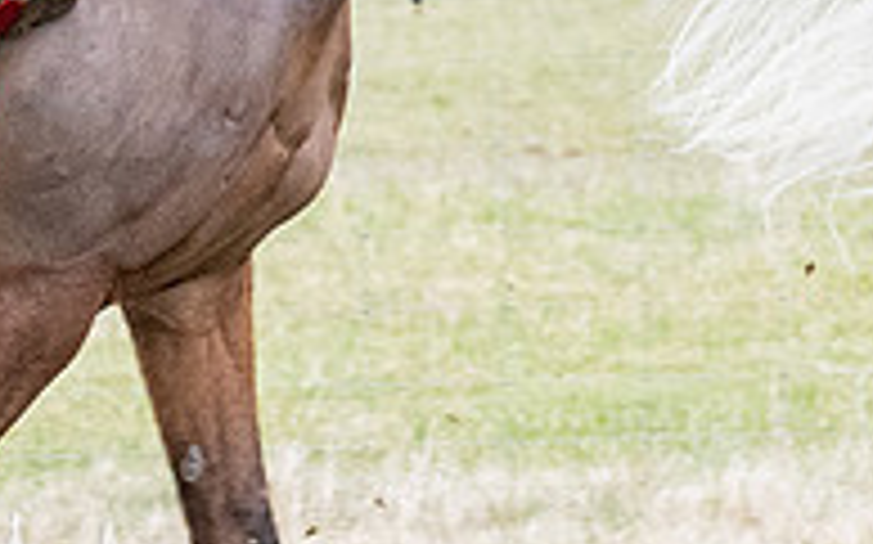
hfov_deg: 3.1
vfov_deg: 1.9
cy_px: 312
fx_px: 16336
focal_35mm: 687
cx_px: 518
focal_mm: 94
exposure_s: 1/800
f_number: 4
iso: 1600
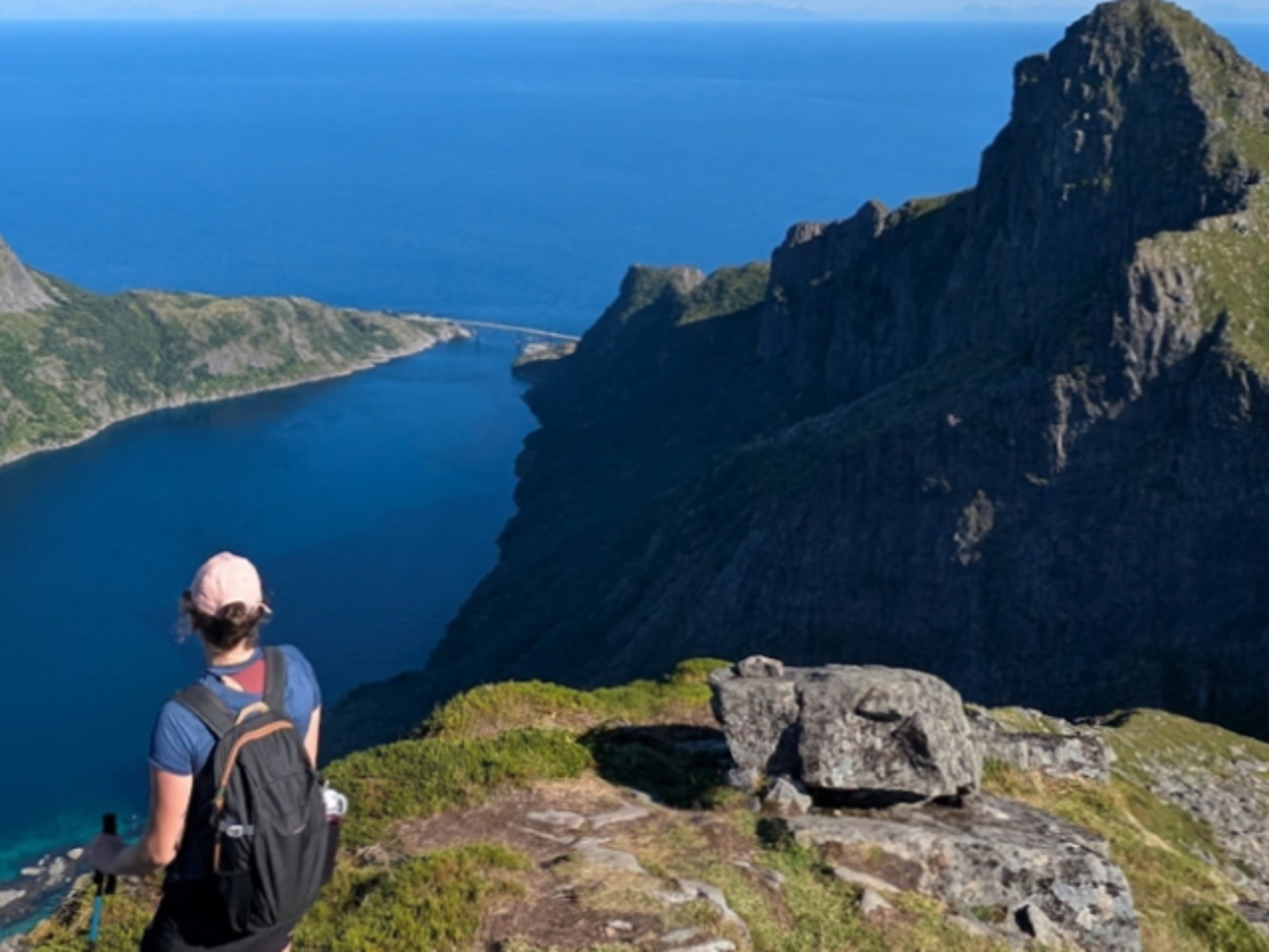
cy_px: 476
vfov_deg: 78.1
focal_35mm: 16
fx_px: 587
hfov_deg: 94.5
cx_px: 634
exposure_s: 1/1366
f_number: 2.2
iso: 53
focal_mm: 2.35
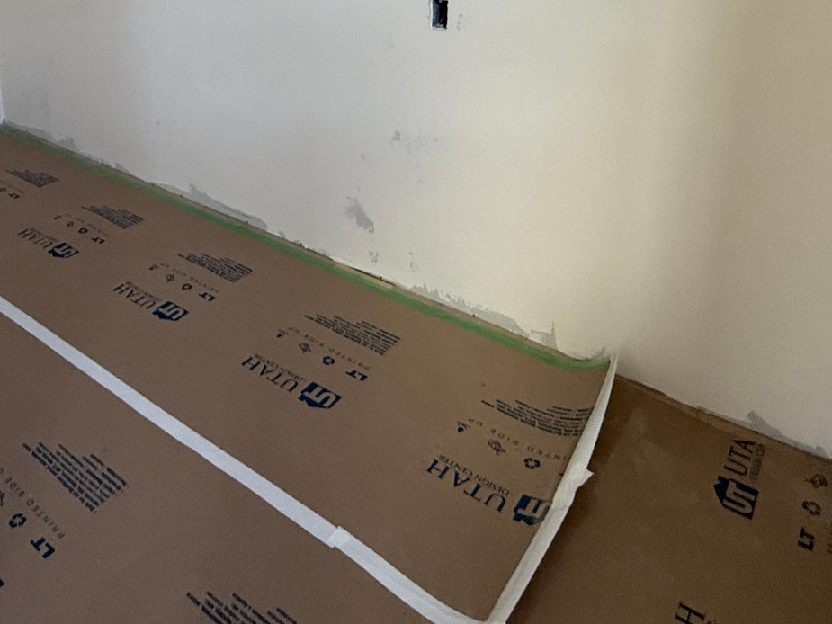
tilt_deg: -12.3
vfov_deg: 40.9
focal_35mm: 31
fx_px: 745
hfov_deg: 57.3
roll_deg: +1.6
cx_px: 289
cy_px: 31
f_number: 2.2
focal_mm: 2.22
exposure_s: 1/99
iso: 250
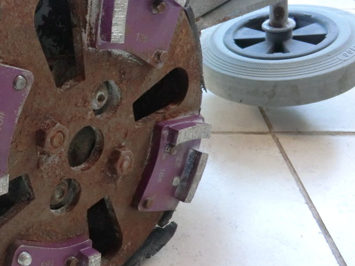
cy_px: 136
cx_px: 89
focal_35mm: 52
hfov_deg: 36.0
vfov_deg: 28.0
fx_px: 533
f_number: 3.6
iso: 250
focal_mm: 6.1
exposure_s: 1/60
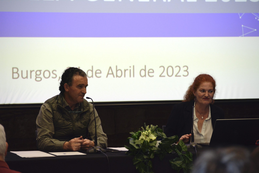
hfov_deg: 13.4
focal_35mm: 153
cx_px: 130
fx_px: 1101
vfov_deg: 9.0
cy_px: 86
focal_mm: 102
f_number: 4.5
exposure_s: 1/60
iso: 1250
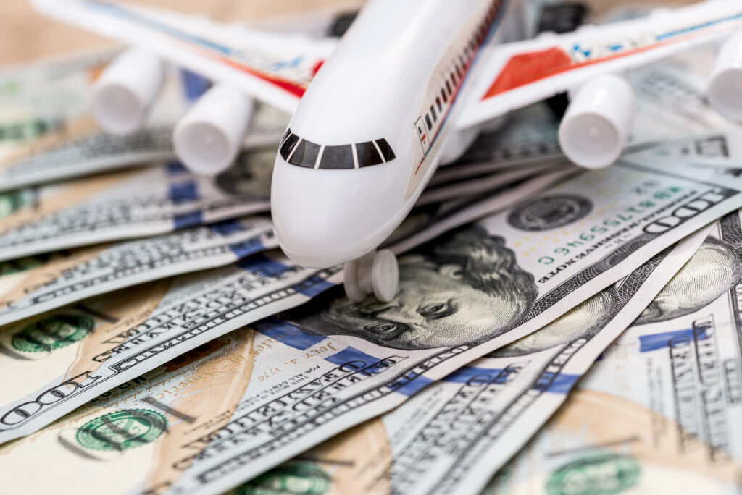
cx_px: 371
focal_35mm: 105
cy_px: 248
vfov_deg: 13.1
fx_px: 2165
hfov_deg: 19.4
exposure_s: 1/200
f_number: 9
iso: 320
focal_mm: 105
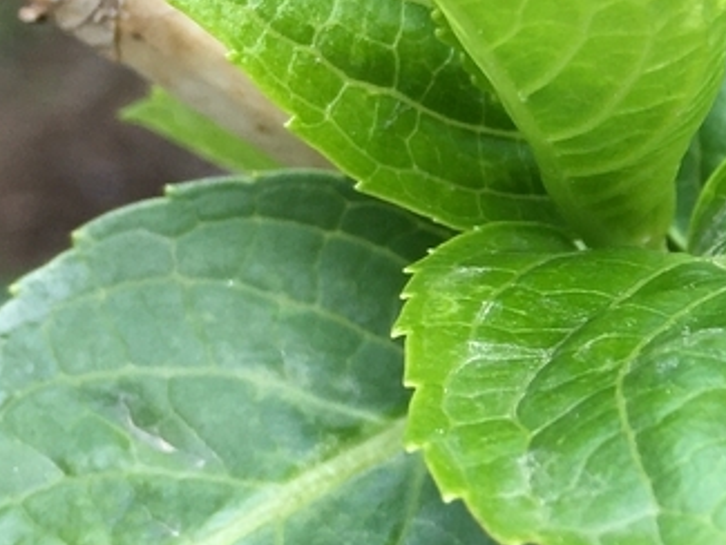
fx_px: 2245
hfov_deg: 17.1
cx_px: 990
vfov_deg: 13.8
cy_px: 308
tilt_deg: -63.1
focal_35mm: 107
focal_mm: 4.15
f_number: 2.2
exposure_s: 1/368
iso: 25
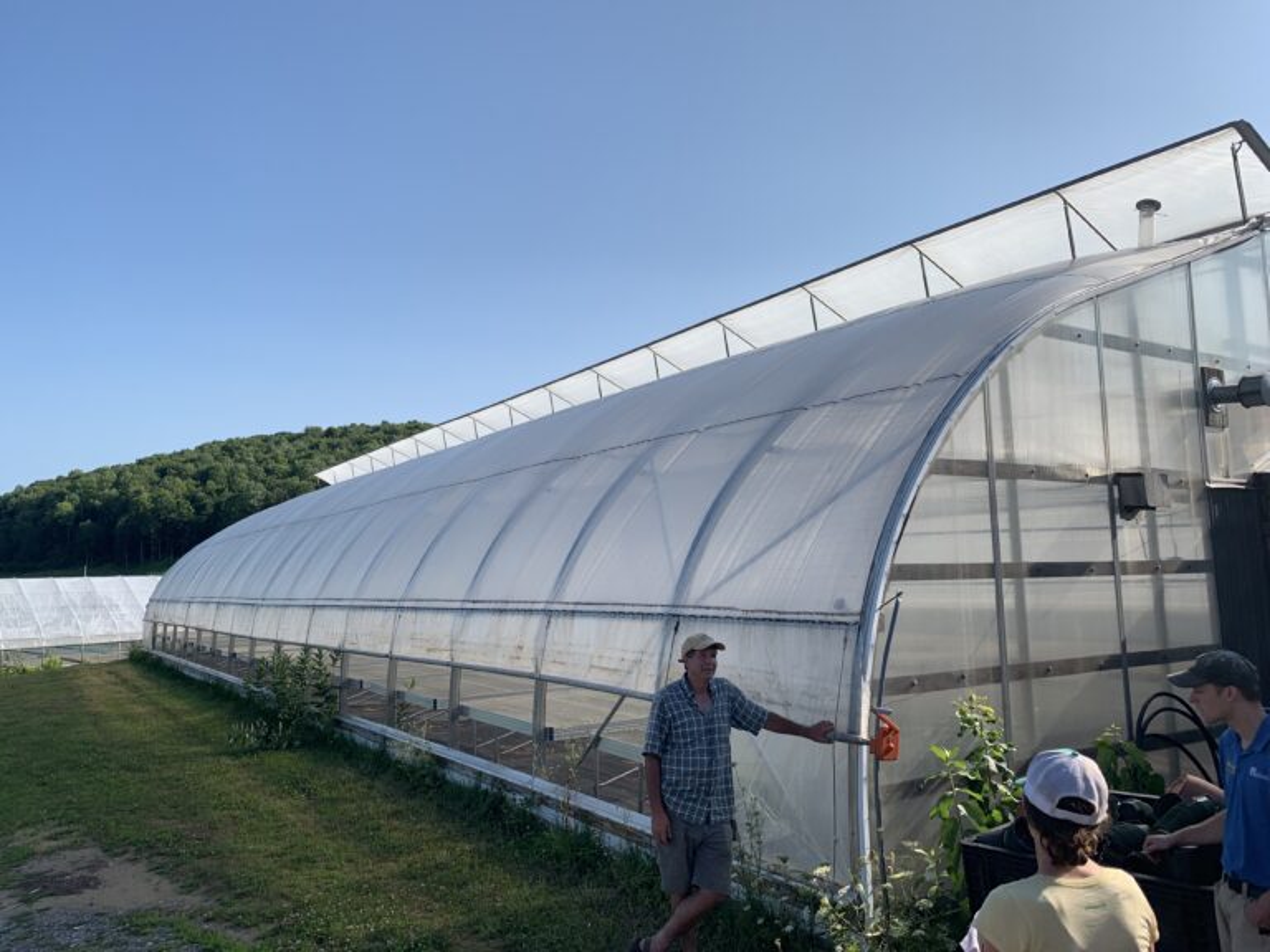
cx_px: 635
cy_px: 476
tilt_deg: +6.4
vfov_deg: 53.1
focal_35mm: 26
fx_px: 954
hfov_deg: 67.3
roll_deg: +1.8
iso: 25
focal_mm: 4.25
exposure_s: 1/1585
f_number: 1.8
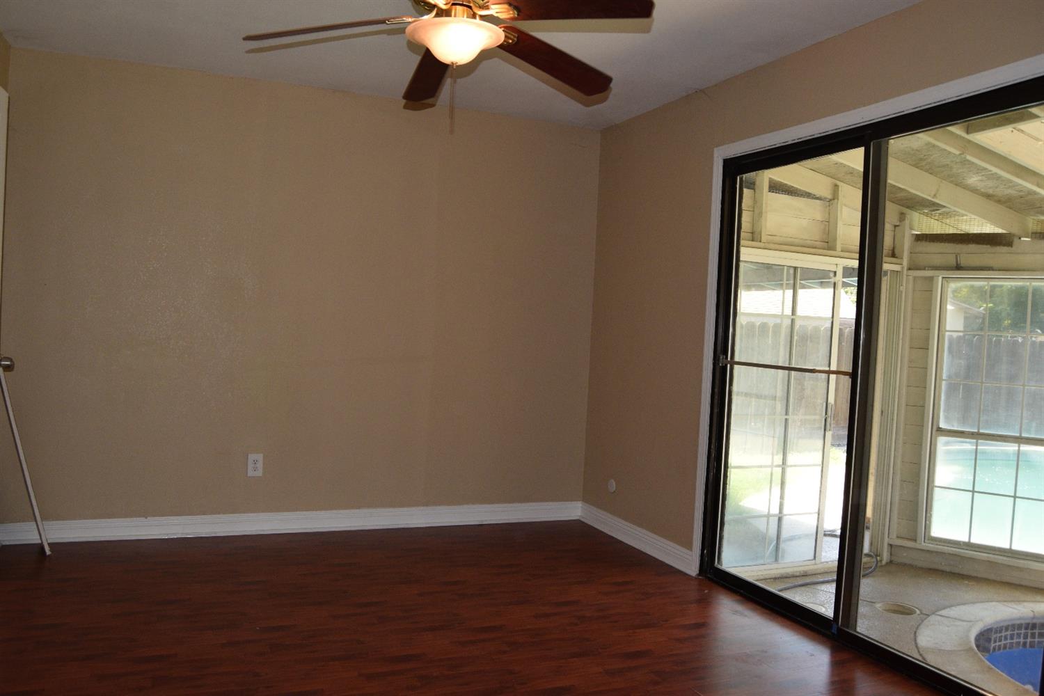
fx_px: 783
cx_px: 522
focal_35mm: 27
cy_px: 348
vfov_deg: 47.9
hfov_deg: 67.4
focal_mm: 18
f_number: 5.6
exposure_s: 1/125
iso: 640
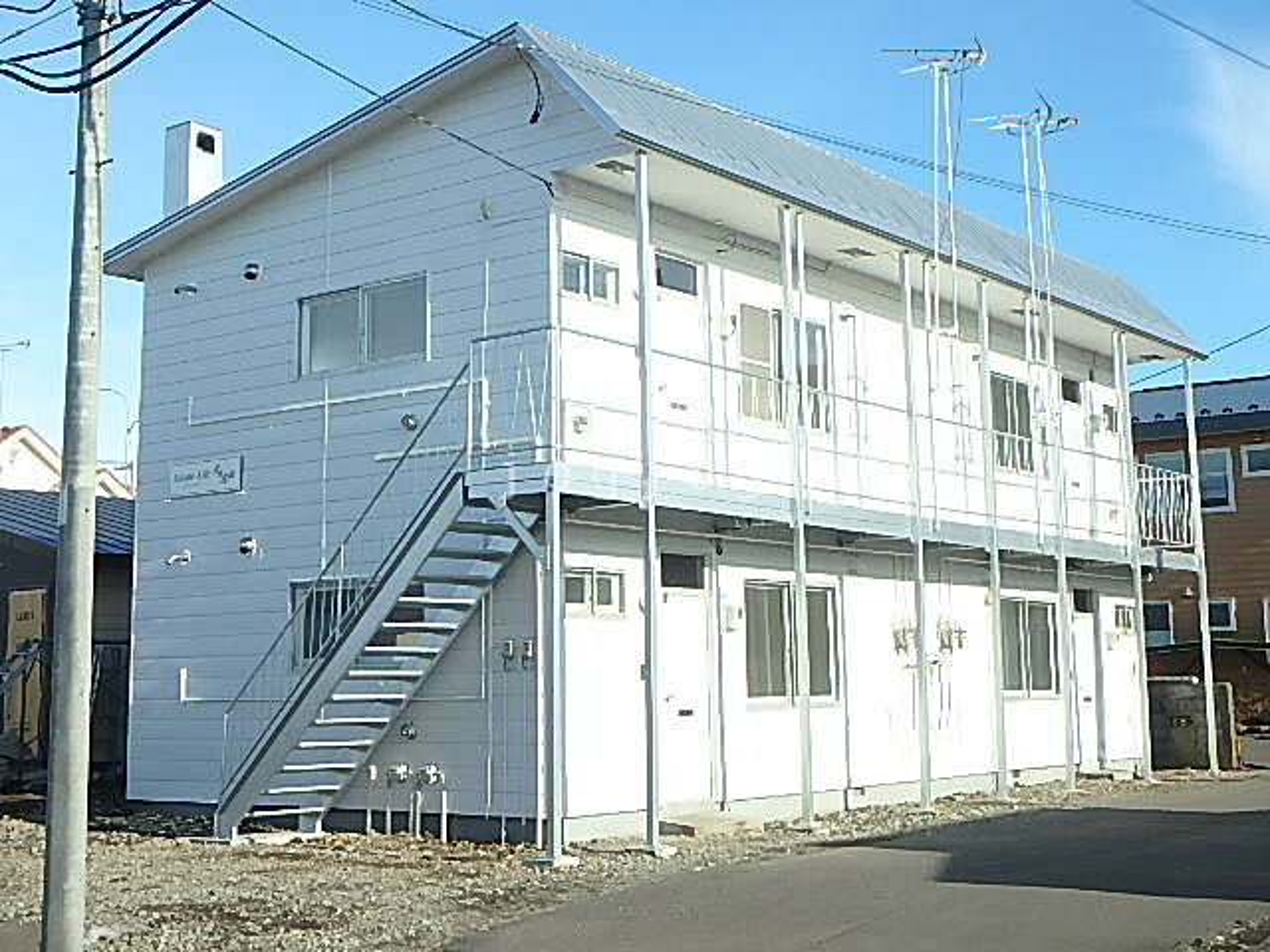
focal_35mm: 45
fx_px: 1651
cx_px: 635
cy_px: 476
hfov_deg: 42.1
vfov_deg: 32.2
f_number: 5.2
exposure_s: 1/400
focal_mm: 8.1
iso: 125
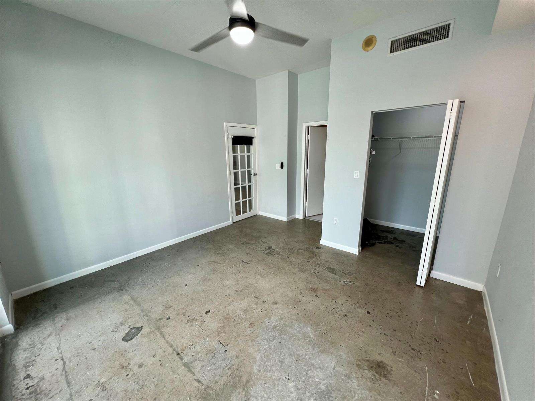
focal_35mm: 13
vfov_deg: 89.9
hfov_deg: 106.2
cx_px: 268
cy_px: 200
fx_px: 201
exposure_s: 1/120
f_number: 1.8
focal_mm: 1.57
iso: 50
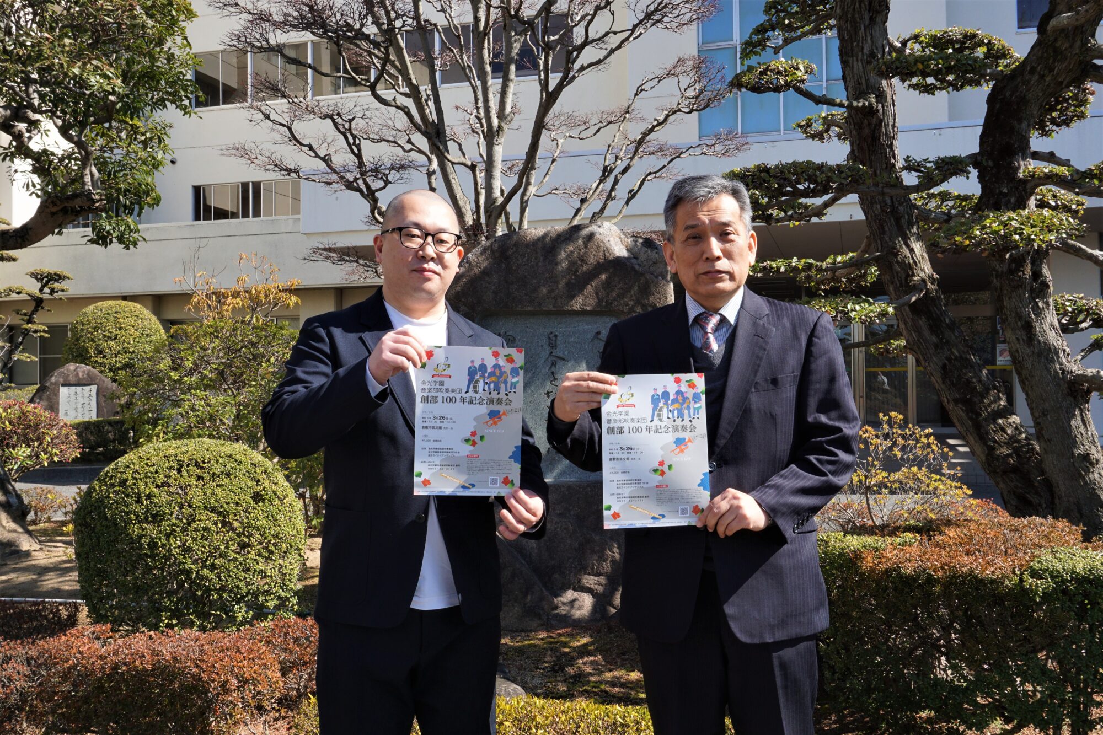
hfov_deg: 55.1
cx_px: 552
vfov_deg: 38.4
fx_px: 1057
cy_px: 368
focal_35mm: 34
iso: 160
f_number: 16
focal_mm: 23
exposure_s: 1/60
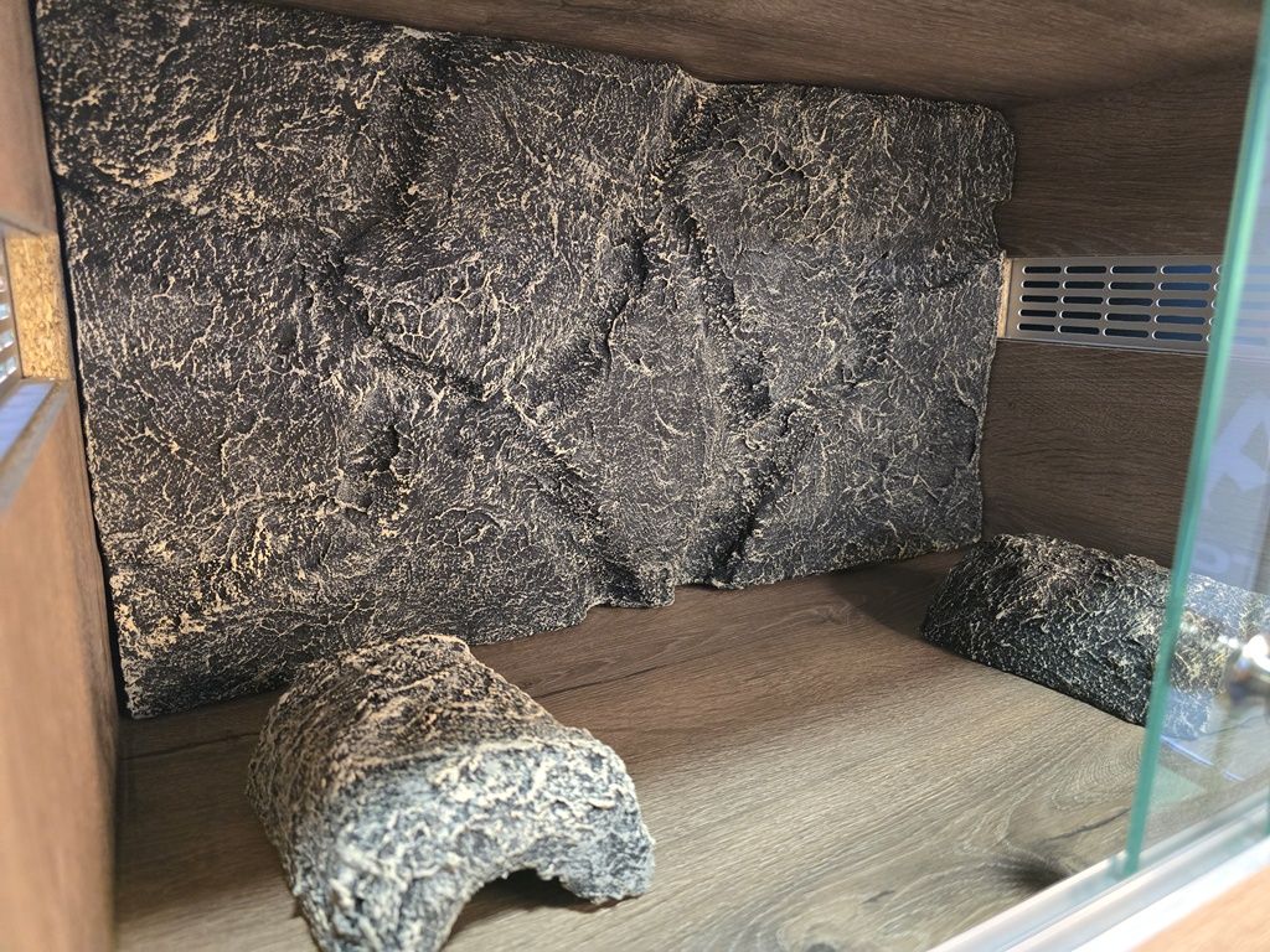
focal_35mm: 23
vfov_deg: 58.9
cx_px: 635
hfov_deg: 73.9
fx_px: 844
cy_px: 476
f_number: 1.7
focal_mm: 6.3
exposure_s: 1/100
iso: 1250
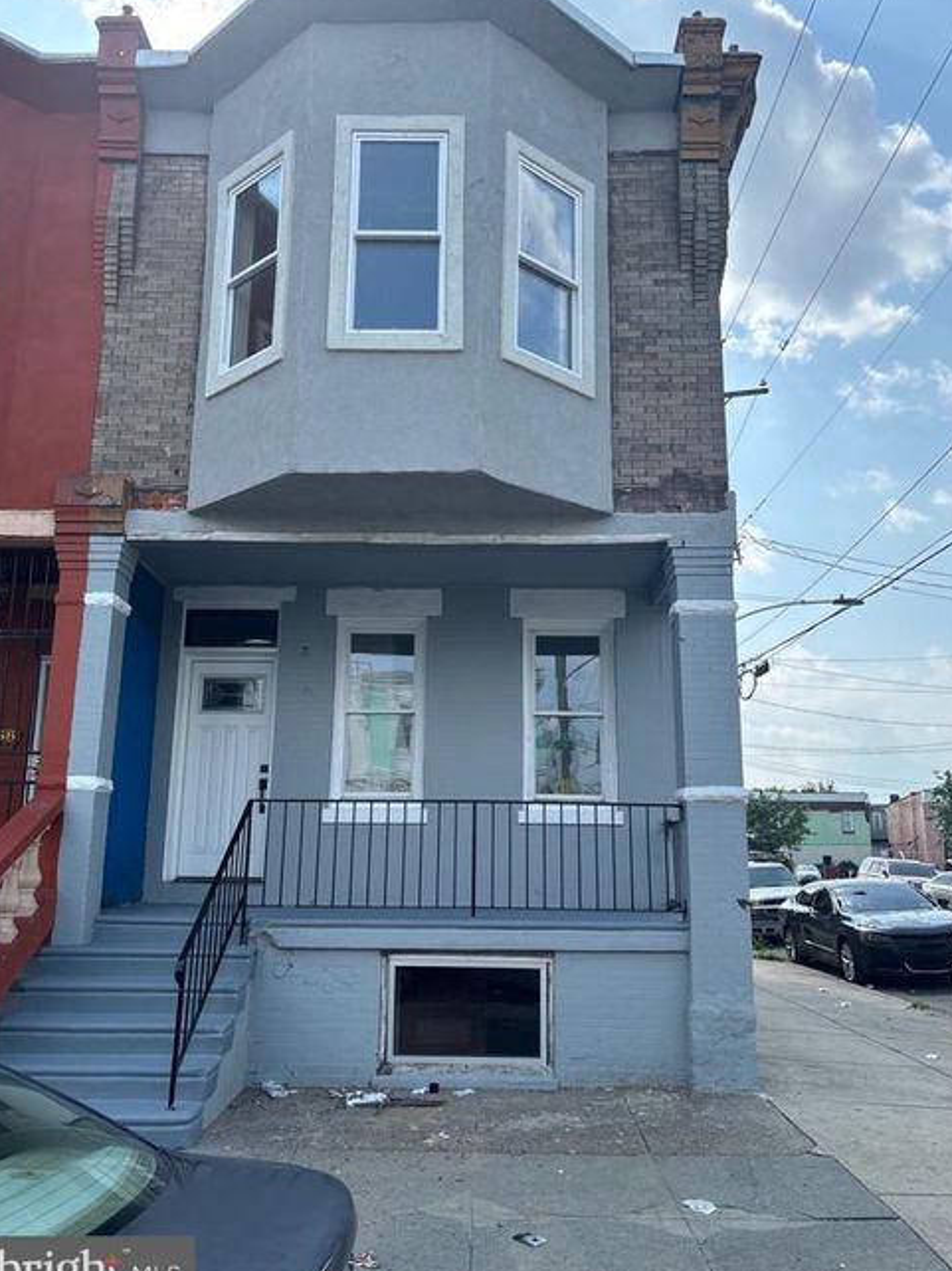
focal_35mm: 27
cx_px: 475
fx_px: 991
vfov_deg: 65.3
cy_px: 646
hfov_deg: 51.3
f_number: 1.6
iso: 50
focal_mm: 5.96
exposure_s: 1/1477
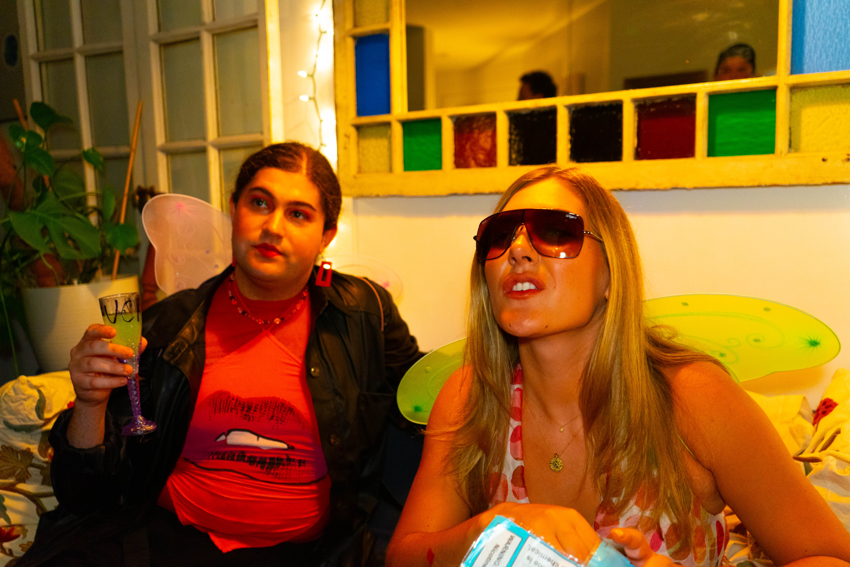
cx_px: 425
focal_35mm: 31
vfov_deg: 42.3
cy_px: 284
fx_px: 732
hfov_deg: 60.3
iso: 1000
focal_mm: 31
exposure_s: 1/30
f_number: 4
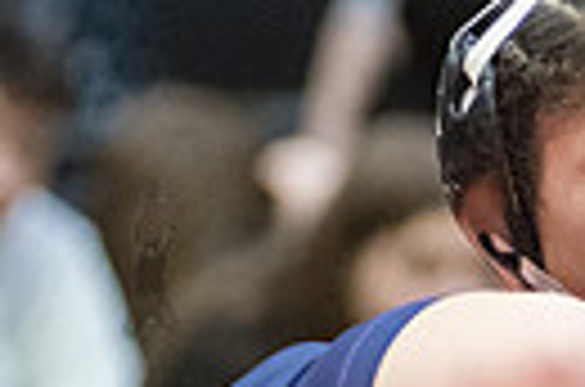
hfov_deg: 2.5
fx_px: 13422
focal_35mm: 828
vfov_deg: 1.7
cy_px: 475
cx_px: 729
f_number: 3.2
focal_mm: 185
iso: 8000
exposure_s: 1/500
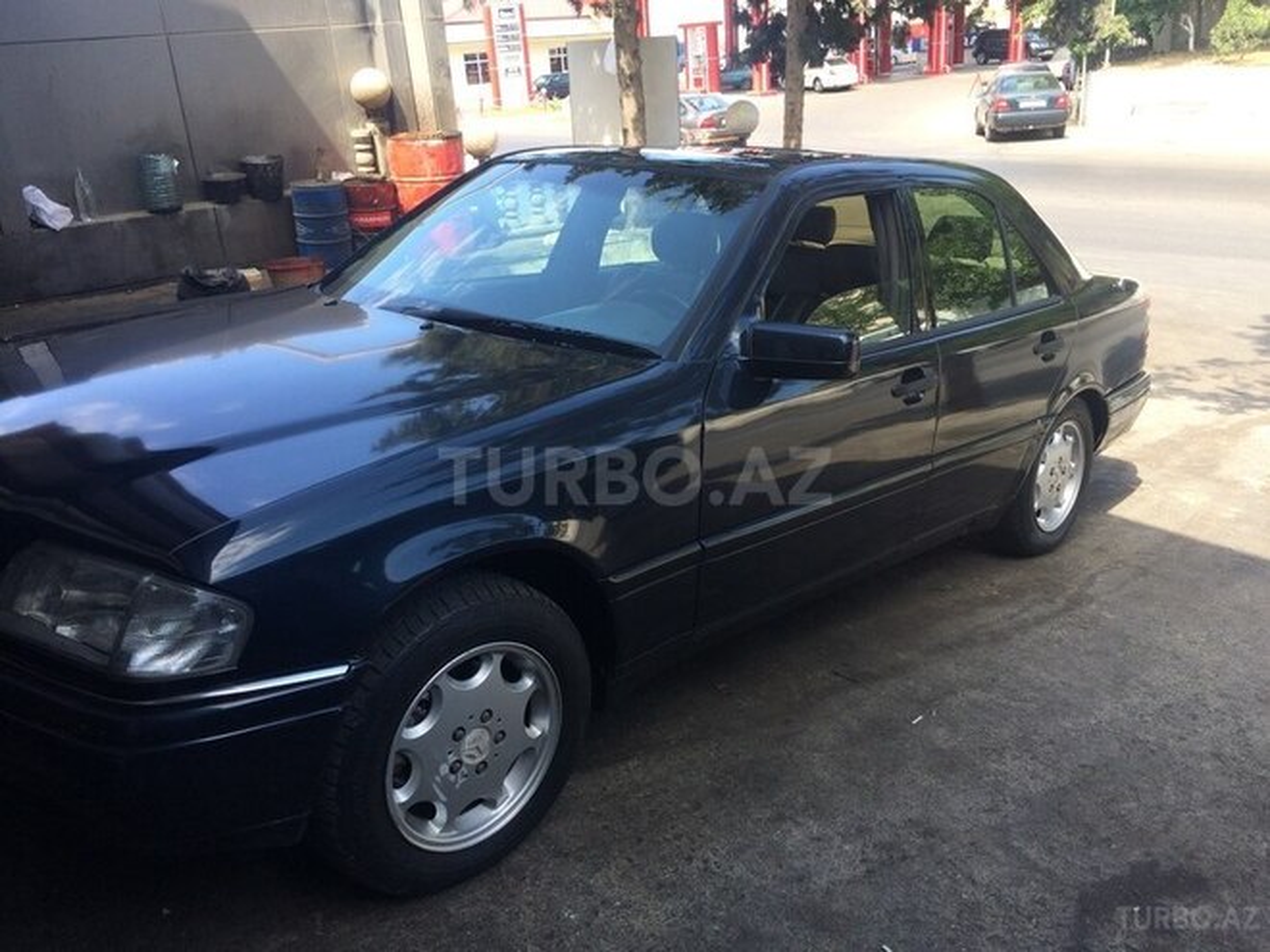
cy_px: 476
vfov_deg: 48.2
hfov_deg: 61.7
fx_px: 1064
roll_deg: +4.6
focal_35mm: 29
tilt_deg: -24.0
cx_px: 635
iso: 32
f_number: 2.2
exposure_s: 1/348
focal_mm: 4.15
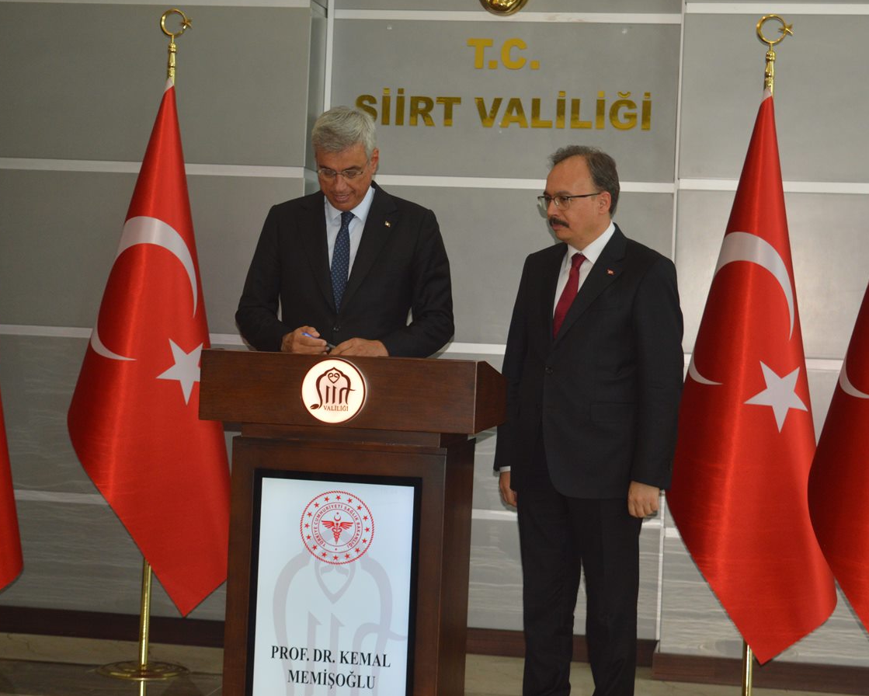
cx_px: 382
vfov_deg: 19.4
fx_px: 2033
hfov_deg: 24.1
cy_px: 345
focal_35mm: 79
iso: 500
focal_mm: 46
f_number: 5
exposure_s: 1/60
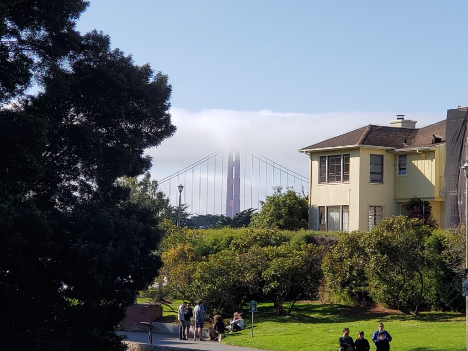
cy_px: 176
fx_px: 703
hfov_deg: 36.8
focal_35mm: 52
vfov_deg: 28.0
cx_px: 234
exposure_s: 1/794
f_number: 2.4
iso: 50
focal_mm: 6
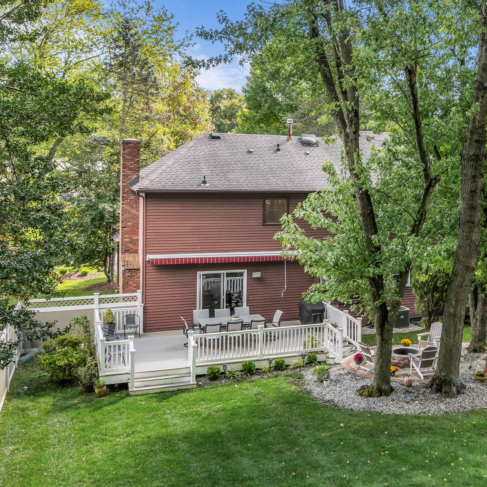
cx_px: 398
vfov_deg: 41.9
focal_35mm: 40
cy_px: 253
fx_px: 637
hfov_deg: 40.0
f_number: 2.8
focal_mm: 12.29
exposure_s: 1/200
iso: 390
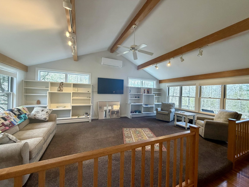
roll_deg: -1.3
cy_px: 94
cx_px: 124
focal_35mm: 14
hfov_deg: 102.1
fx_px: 101
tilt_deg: +0.1
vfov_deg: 85.7
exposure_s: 1/120
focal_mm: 2.22
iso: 250
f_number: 2.2
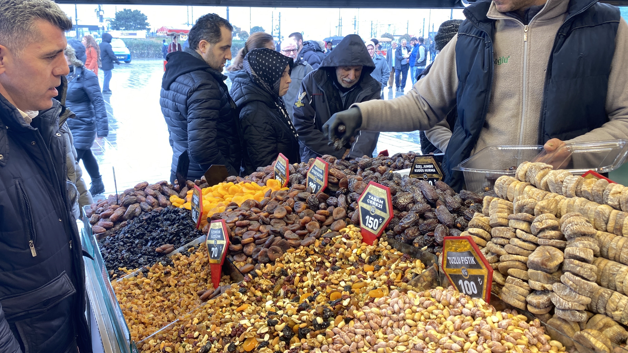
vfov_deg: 37.6
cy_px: 138
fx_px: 516
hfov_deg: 62.6
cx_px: 295
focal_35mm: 31
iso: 32
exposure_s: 1/104
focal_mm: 4.25
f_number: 1.8
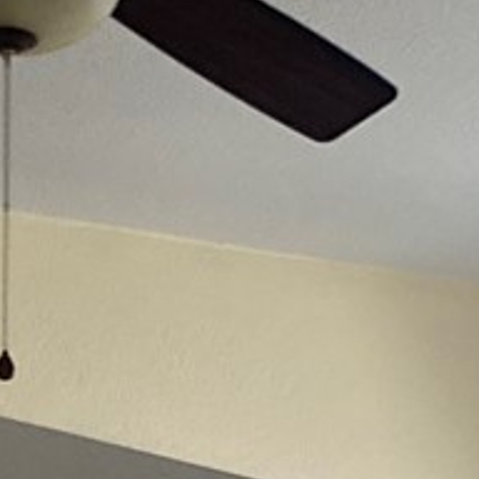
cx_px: -45
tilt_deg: -1.5
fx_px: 3006
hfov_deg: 9.0
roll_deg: -0.5
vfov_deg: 8.4
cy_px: 1098
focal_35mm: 192
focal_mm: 4.25
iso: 125
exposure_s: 1/120
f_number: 1.8
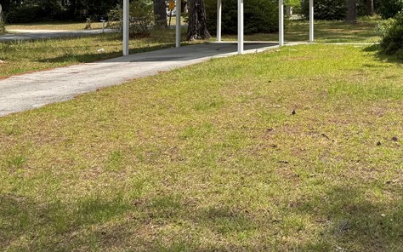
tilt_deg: +2.9
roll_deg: -0.9
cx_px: 305
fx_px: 604
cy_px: -17
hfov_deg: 36.0
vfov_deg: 22.4
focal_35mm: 55
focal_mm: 6.76
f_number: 1.78
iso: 80
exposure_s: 1/3413
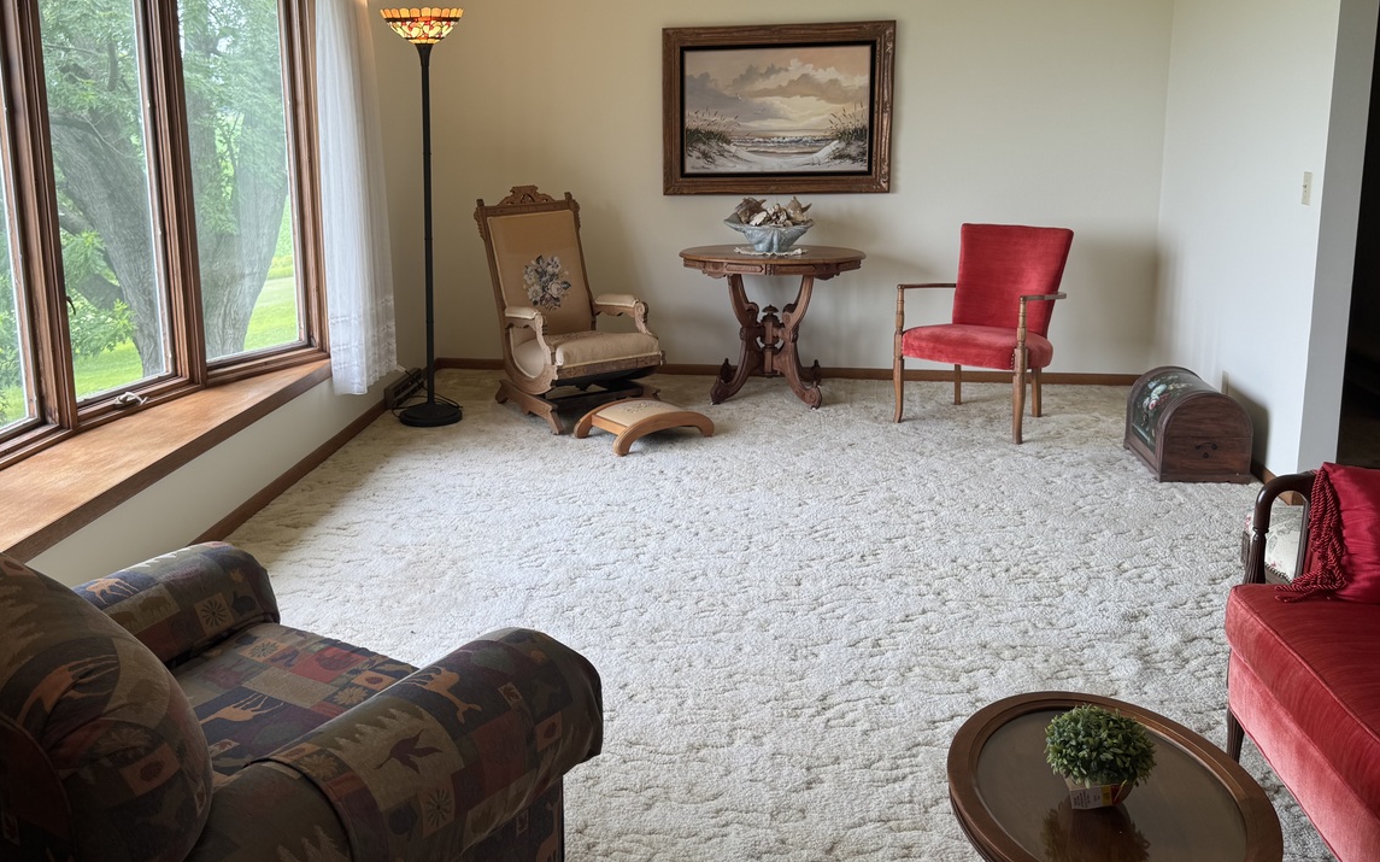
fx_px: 1203
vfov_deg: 39.1
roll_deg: +0.5
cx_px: 619
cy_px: 322
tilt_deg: -10.4
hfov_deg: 59.5
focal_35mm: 32
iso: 64
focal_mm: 6.76
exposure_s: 1/176
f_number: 1.78
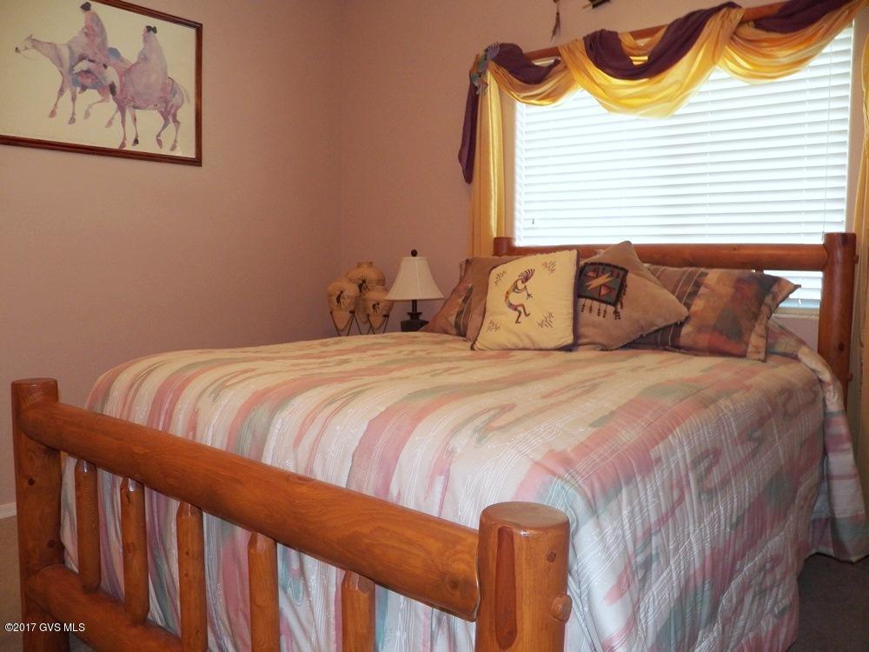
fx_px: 703
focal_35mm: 28
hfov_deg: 63.4
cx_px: 434
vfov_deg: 49.7
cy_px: 326
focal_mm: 4.9
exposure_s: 1/30
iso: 160
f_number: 2.8
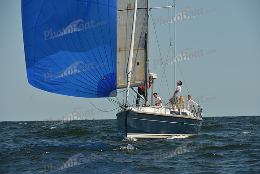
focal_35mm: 220
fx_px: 1589
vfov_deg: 6.2
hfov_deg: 9.4
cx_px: 130
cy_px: 87
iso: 320
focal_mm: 220
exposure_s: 1/1250
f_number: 8
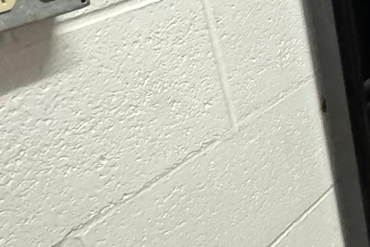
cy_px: -10
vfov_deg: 22.3
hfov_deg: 27.9
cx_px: 493
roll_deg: +3.5
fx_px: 596
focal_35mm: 58
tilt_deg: -17.3
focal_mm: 2.22
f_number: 2.2
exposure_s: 1/40
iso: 1600
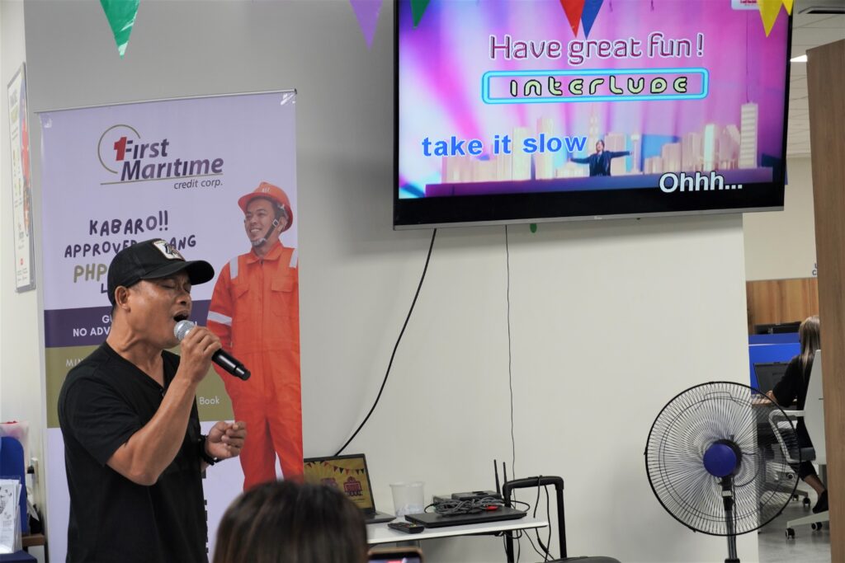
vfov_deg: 18.2
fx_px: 1761
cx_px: 422
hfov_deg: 27.0
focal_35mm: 75
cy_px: 282
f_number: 5.6
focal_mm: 50
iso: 500
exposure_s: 1/80
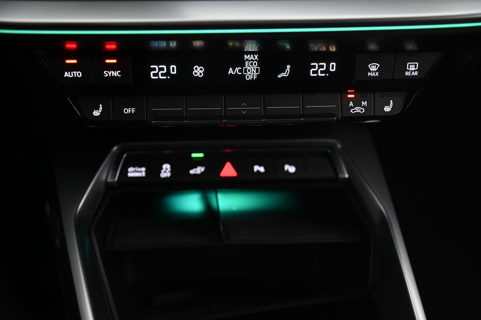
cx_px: 240
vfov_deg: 28.0
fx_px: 641
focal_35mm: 48
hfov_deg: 41.1
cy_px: 160
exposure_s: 1/15
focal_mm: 48
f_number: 4
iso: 2000
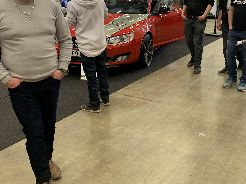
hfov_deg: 45.5
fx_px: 291
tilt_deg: -16.4
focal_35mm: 41
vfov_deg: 35.0
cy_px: 73
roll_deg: +1.0
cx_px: 150
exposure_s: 1/50
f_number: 1.8
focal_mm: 4.25
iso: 160
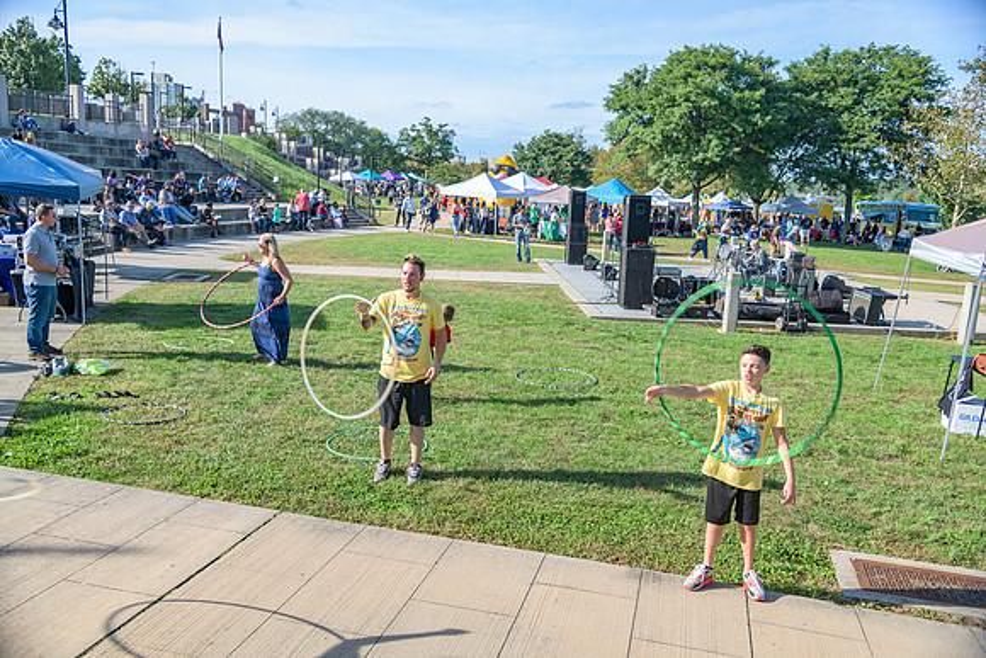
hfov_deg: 60.3
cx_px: 493
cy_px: 329
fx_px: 849
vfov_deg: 42.3
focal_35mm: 31
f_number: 4
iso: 64
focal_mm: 31
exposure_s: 1/125
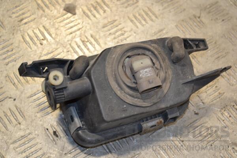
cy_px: 79
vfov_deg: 16.6
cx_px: 118
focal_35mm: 82
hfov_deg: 24.6
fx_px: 543
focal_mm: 55
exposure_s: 1/60
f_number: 5.6
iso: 400
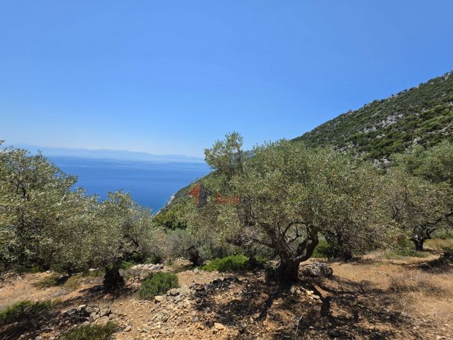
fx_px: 170
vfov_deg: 89.9
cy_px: 170
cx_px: 226
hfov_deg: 106.2
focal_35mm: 13
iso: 32
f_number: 1.9
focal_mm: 2.2
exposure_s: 1/1983
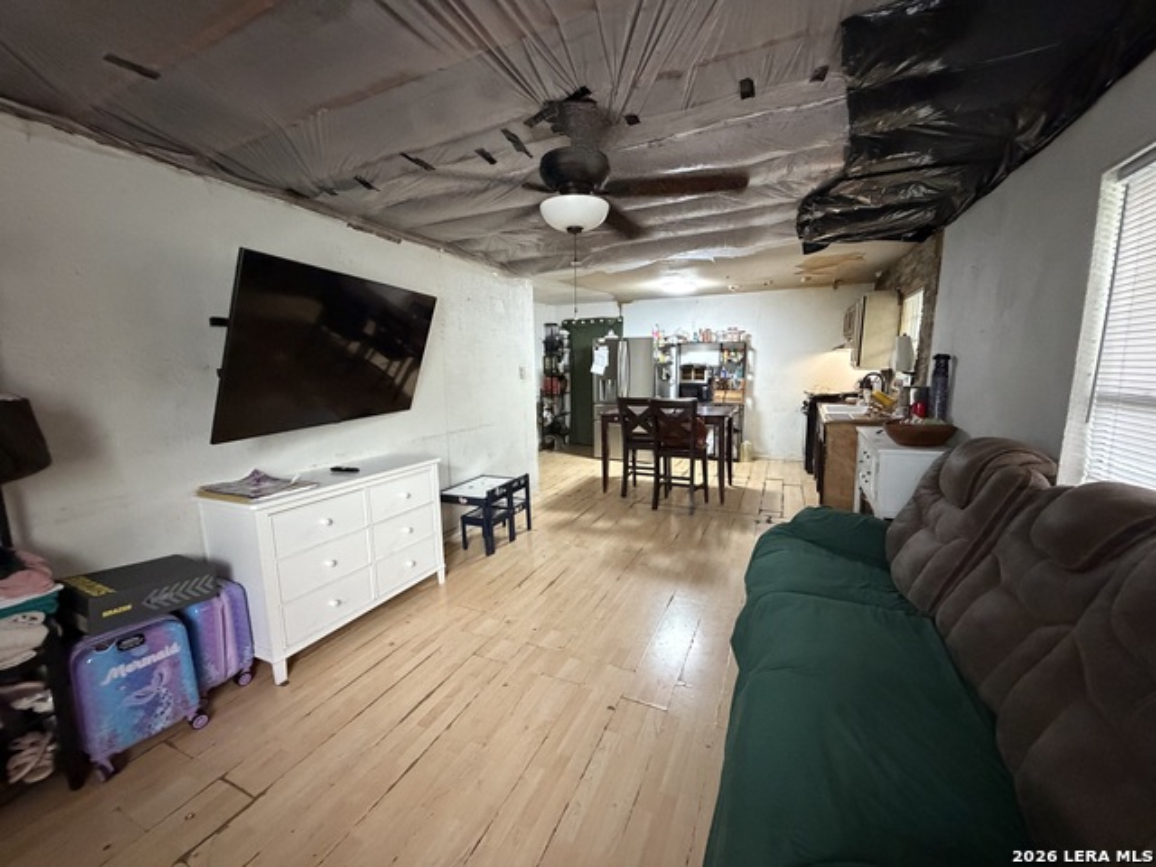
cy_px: 434
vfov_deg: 85.7
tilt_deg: -8.7
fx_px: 468
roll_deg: +0.7
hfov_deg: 102.1
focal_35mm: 14
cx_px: 578
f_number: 2.2
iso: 1250
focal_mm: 2.22
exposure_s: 1/60
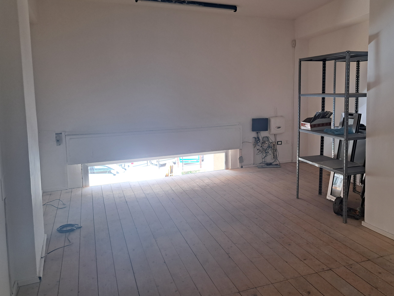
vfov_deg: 46.7
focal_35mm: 30
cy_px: 129
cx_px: 242
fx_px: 341
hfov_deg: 59.3
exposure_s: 1/50
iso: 100
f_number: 1.8
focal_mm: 5.23
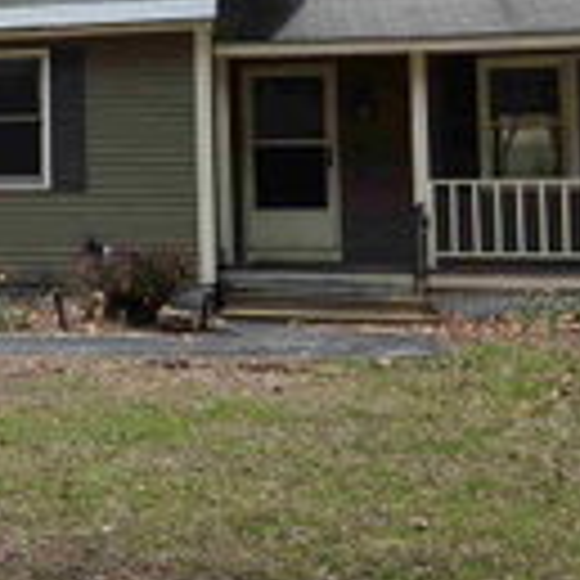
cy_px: 130
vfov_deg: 21.2
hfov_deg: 19.1
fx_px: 1535
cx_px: -256
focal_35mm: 81
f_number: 1.8
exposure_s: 1/4885
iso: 80
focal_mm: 5.4
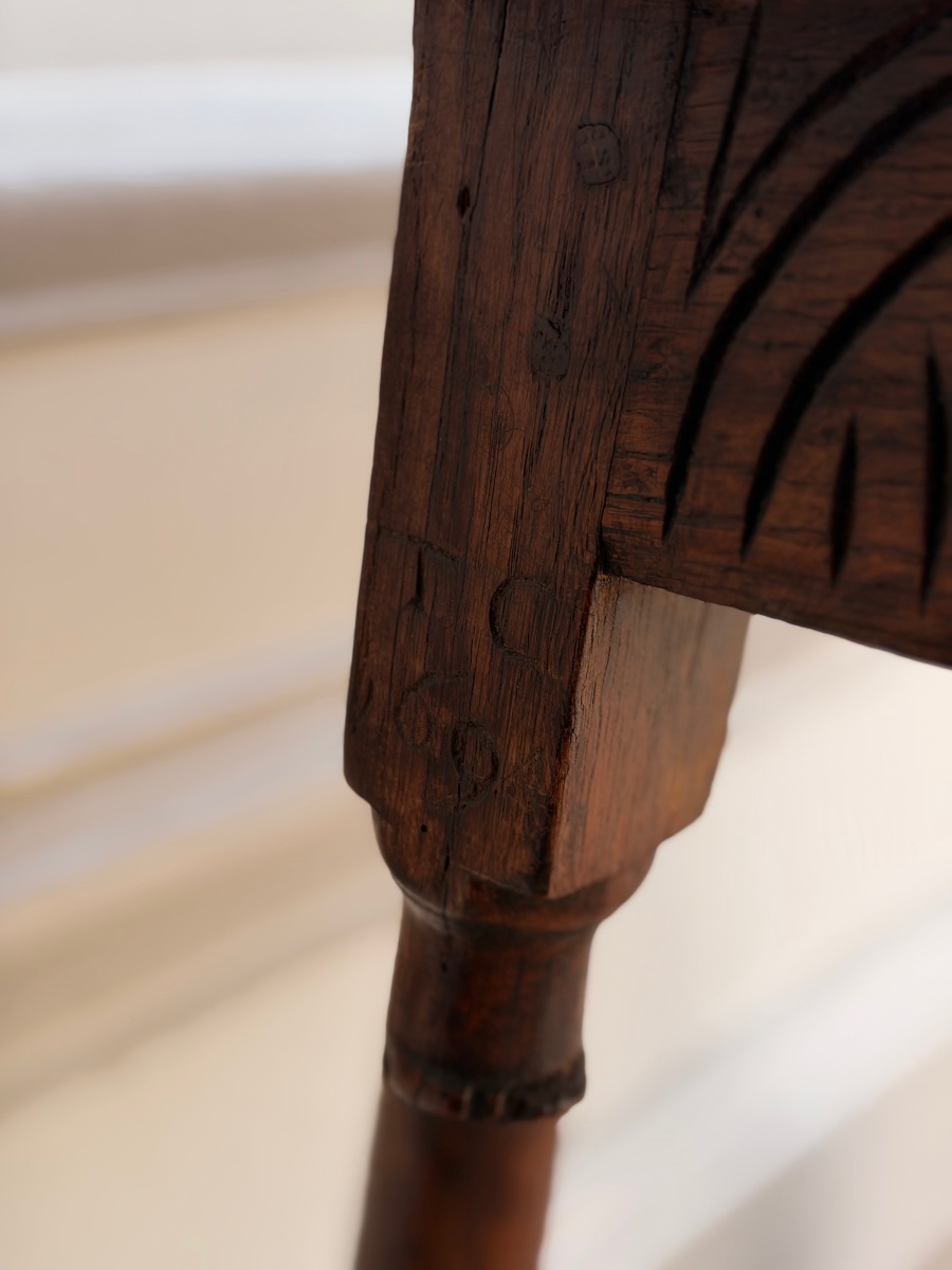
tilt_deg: -19.2
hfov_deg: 30.3
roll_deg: -1.5
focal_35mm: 48
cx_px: 476
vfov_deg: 39.7
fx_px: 1760
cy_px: 635
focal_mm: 6.93
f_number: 1.8
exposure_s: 1/121
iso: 64
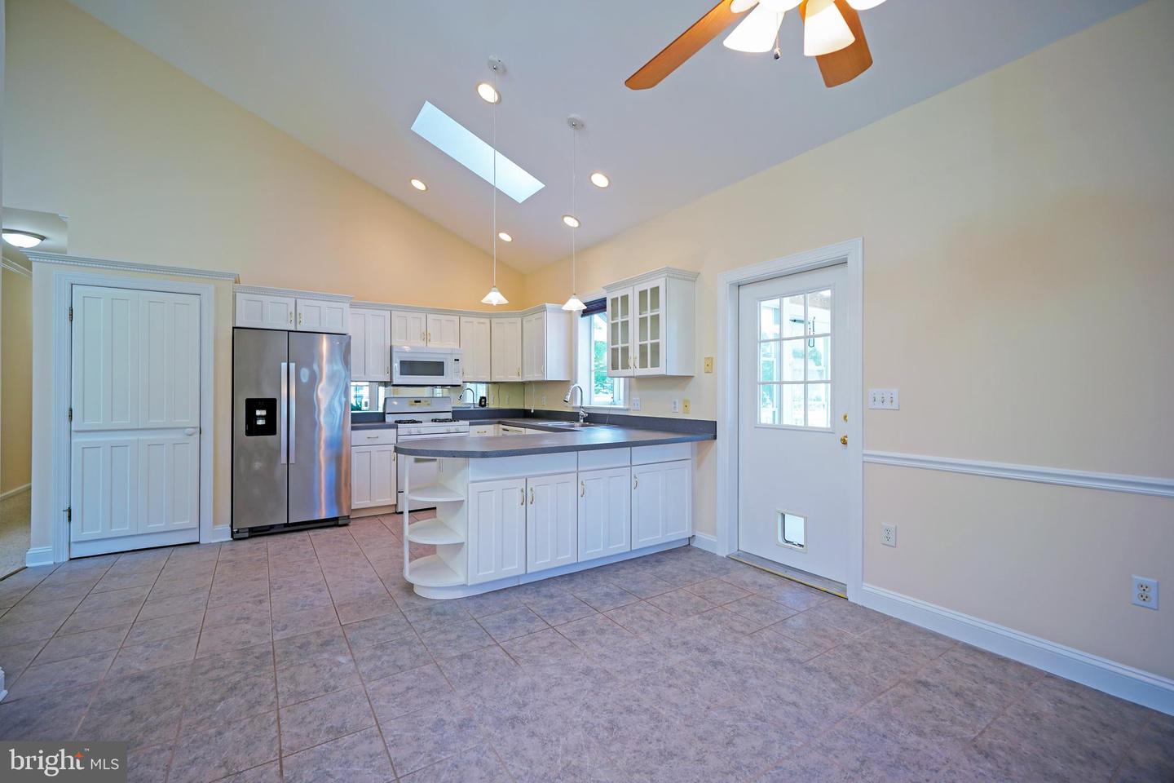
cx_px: 587
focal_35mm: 15
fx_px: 489
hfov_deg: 100.4
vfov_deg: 77.3
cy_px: 392
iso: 100
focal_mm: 10
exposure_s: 1/40
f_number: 3.2
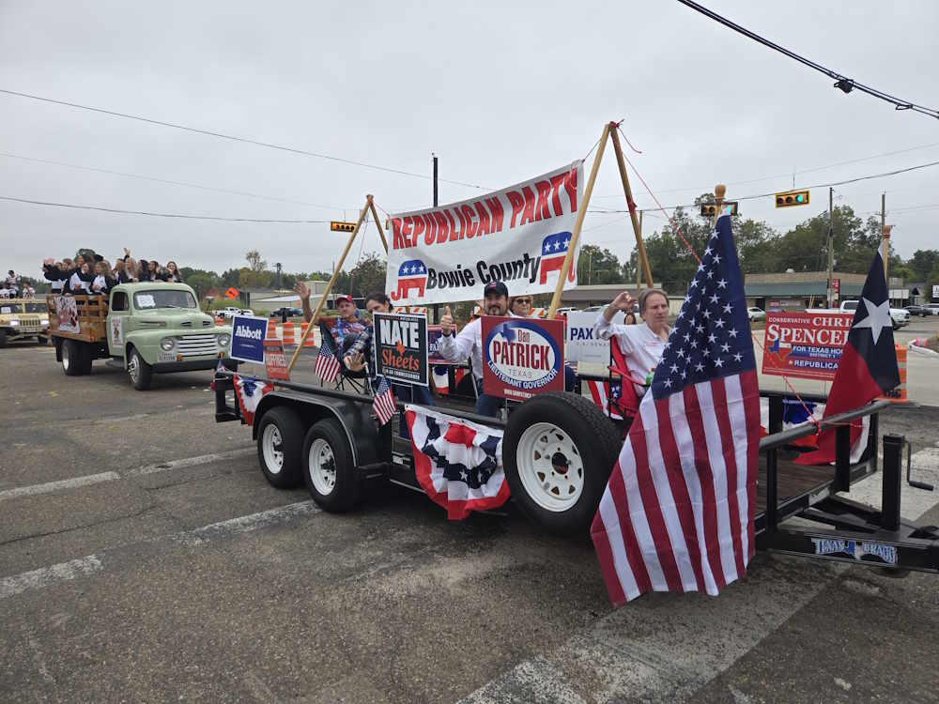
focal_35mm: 23
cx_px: 470
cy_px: 352
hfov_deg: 73.9
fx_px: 624
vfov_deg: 58.9
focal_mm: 5.4
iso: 25
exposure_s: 1/664
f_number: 1.8
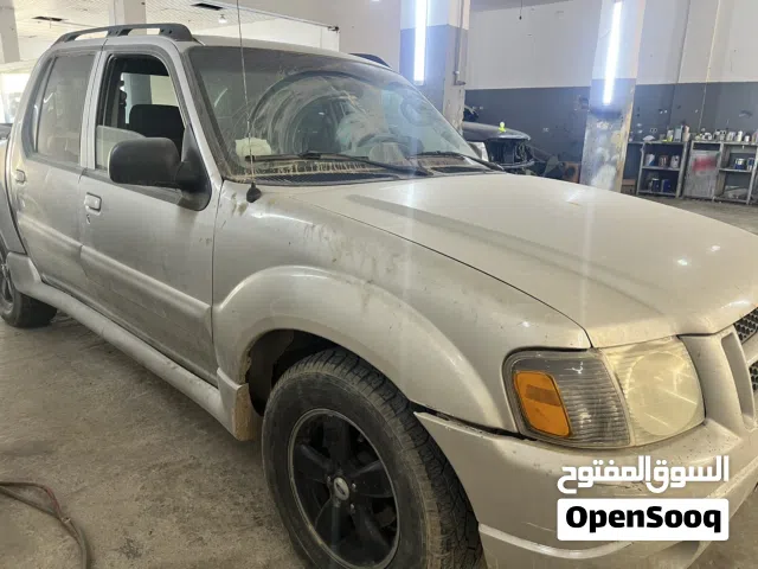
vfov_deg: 53.1
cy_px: 284
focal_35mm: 26
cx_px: 379
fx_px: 569
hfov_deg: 67.3
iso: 64
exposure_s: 1/50
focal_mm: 5.7
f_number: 1.5
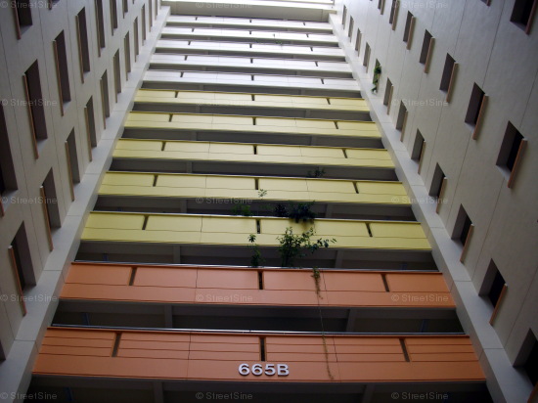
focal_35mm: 37
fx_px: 575
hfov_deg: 50.2
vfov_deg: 38.6
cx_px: 269
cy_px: 202
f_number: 2.8
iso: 80
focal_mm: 6.2
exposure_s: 1/400
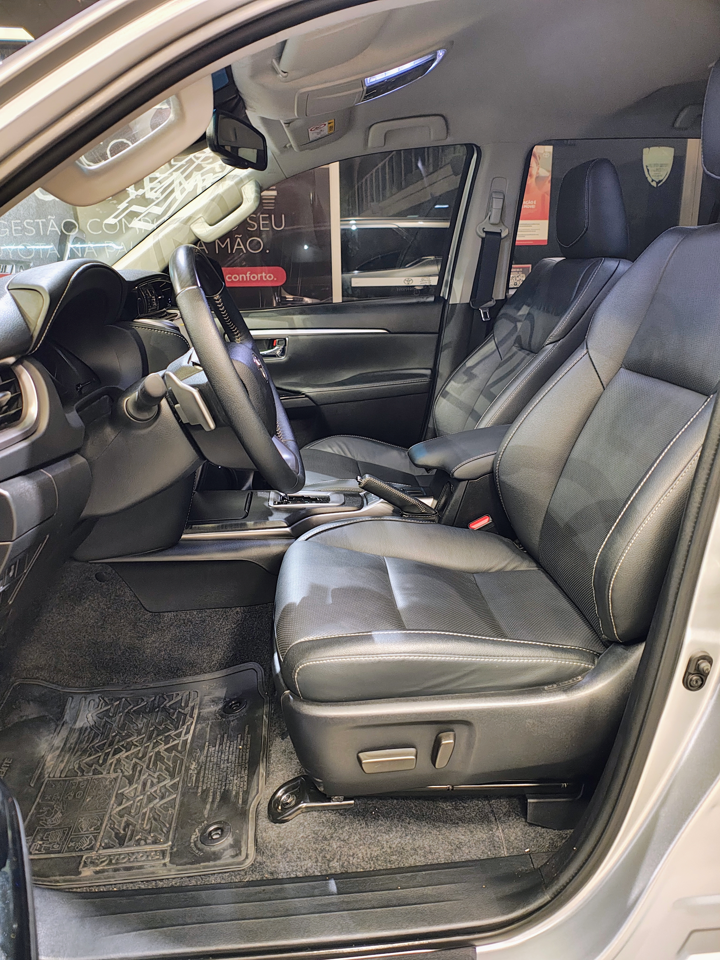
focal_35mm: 25
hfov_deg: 54.9
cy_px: 480
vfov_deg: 69.4
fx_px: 693
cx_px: 360
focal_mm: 5.89
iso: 1469
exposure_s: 1/24
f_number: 1.4
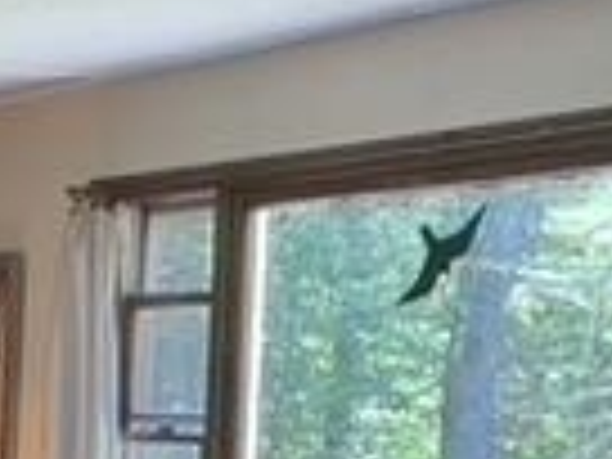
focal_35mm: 122
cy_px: 594
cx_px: -630
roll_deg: -0.9
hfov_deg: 13.7
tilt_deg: -7.1
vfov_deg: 11.8
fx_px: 2157
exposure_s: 1/60
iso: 64
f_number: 1.8
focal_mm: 4.25
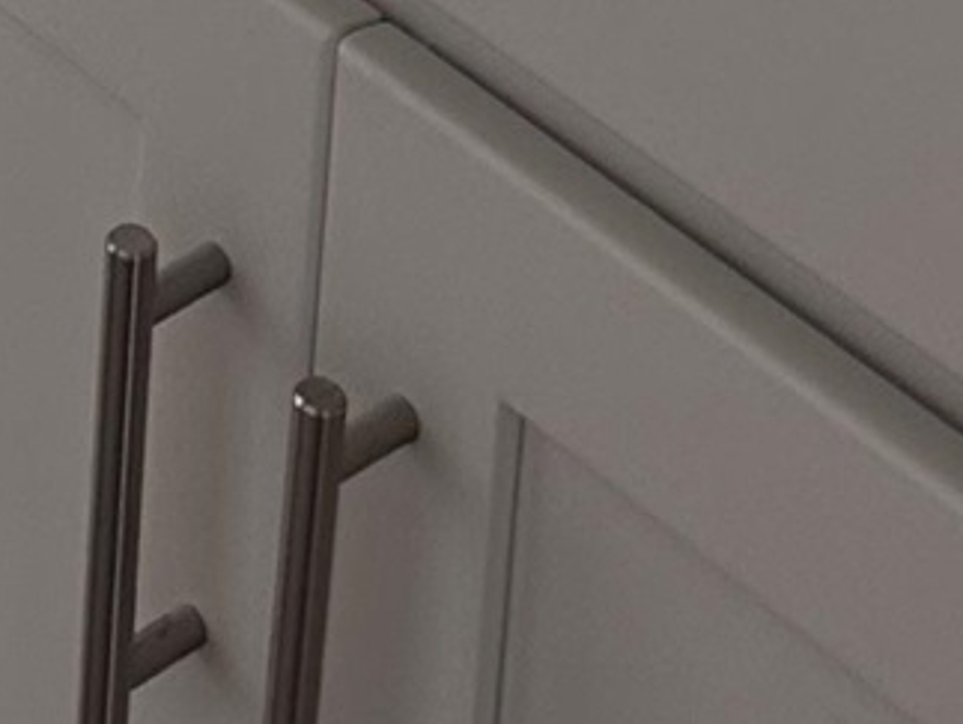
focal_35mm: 171
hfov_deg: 11.1
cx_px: -516
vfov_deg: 6.7
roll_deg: -1.9
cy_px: -2249
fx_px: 4762
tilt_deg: -12.3
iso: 64
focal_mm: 6.86
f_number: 1.78
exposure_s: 1/121
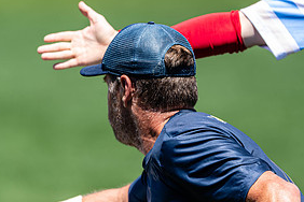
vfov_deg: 1.7
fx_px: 6941
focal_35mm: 822
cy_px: 92
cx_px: 210
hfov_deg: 2.5
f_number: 2.8
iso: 100
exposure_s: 1/1600
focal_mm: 400
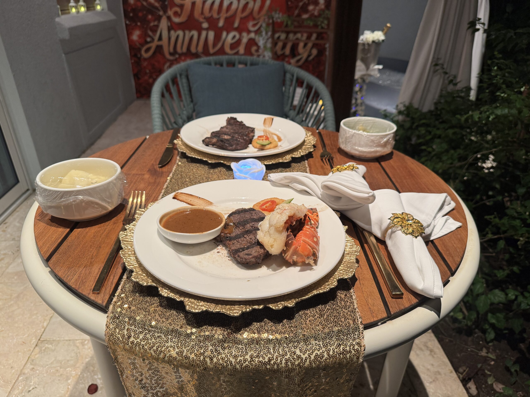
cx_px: 265
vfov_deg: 56.8
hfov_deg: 71.6
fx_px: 367
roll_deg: -0.1
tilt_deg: -30.0
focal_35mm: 24
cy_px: 198
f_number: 1.78
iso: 160
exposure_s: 1/50
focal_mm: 6.76
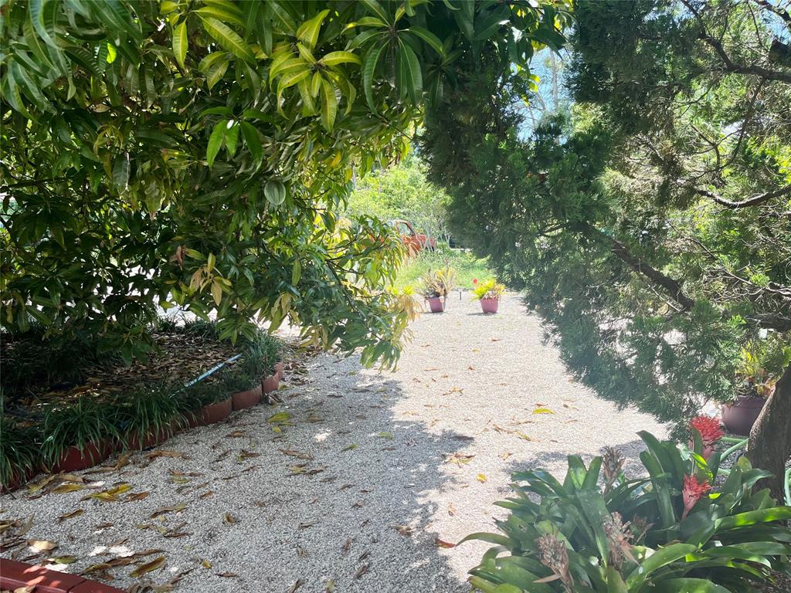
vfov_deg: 53.1
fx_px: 594
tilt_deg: -8.2
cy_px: 296
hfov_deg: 67.3
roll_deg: +1.4
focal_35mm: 26
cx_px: 396
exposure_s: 1/502
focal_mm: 5.1
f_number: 1.6
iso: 50
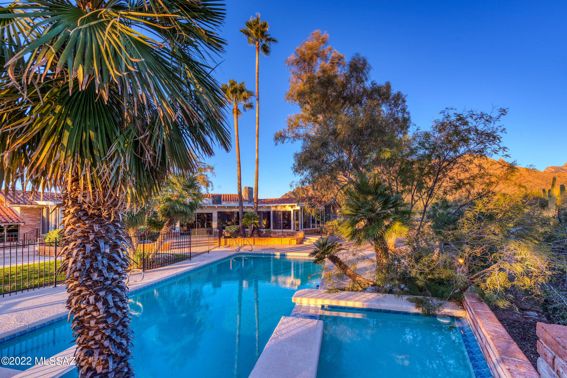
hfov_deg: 104.2
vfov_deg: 81.3
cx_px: 284
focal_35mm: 14
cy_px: 189
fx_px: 221
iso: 100
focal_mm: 14
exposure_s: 1/13
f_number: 10
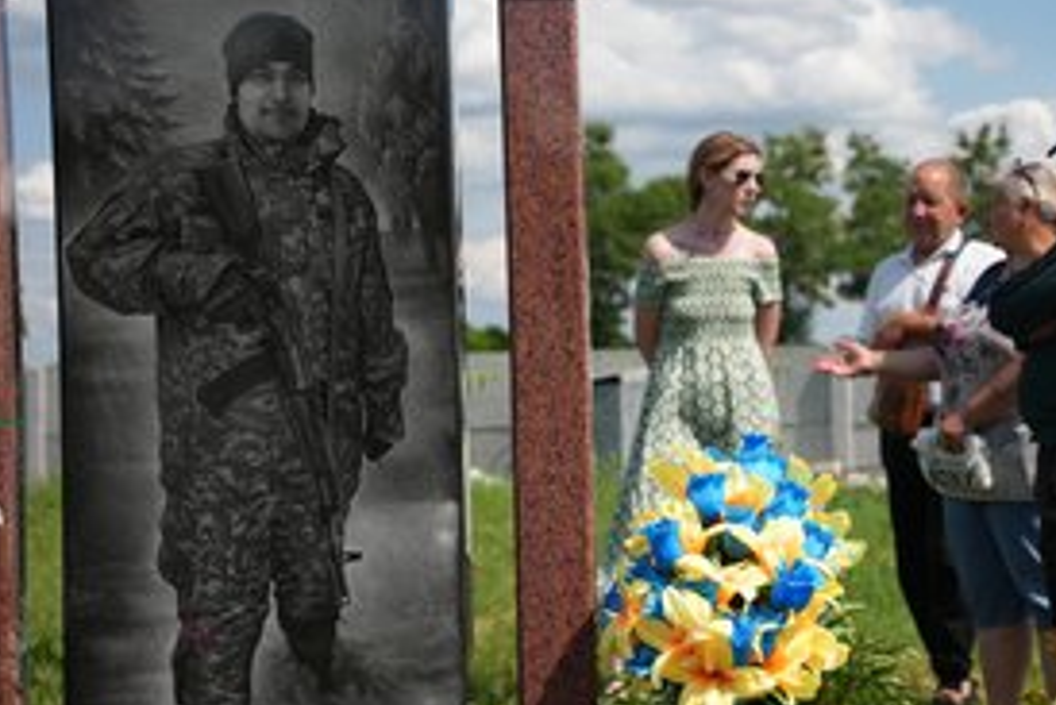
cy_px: 341
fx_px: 2230
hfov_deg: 26.4
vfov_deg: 18.0
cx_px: 763
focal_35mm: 76
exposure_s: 1/160
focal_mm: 52
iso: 640
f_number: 4
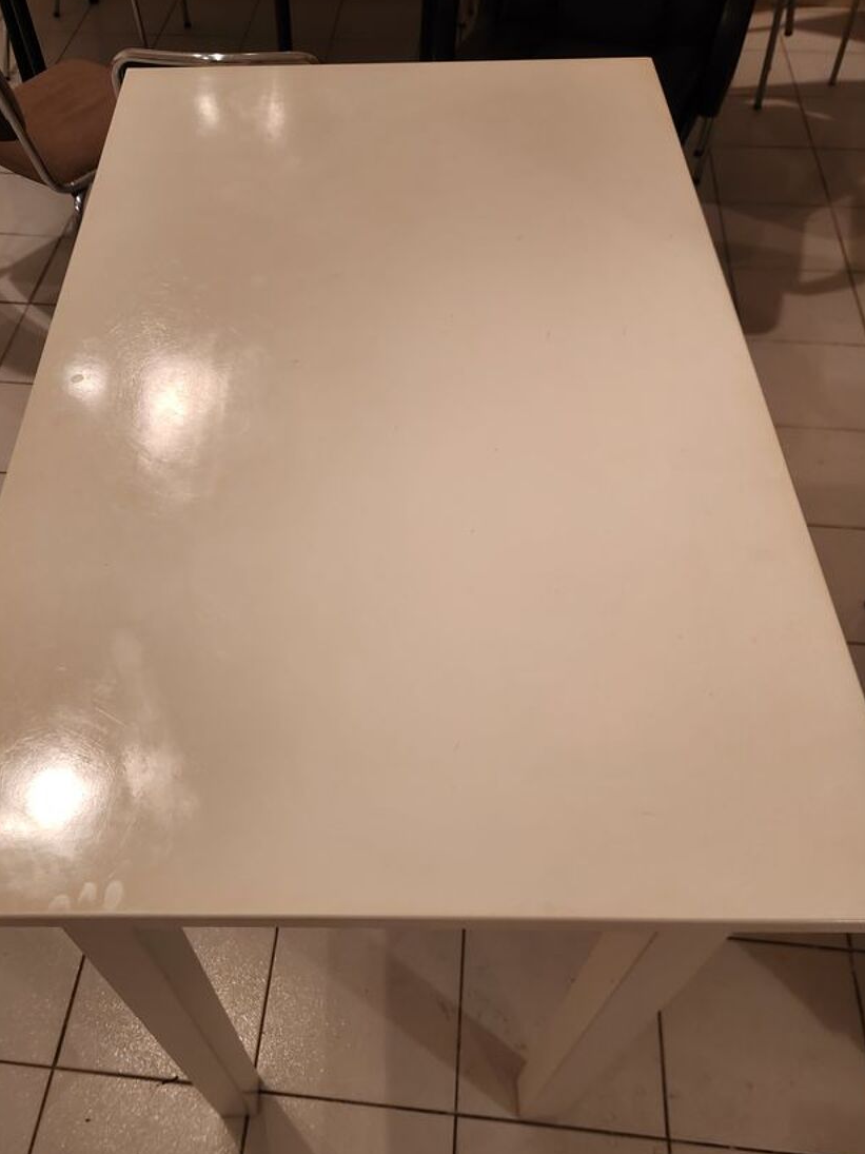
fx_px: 933
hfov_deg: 49.6
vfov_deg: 63.2
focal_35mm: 28
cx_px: 373
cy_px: 656
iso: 250
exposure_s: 1/100
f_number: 1.8
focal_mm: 5.4
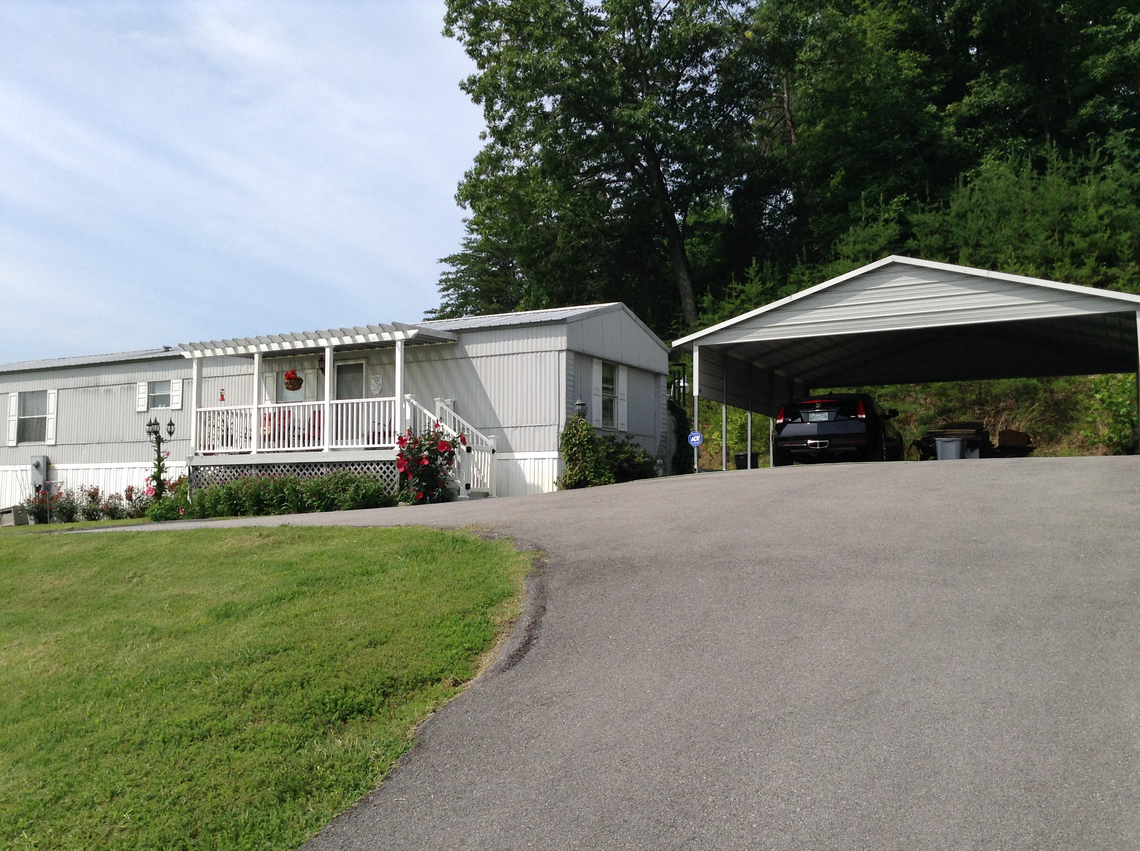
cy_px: 426
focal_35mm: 33
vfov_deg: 42.8
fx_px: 1085
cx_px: 570
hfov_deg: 55.4
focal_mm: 3.3
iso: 32
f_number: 2.4
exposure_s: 1/1287
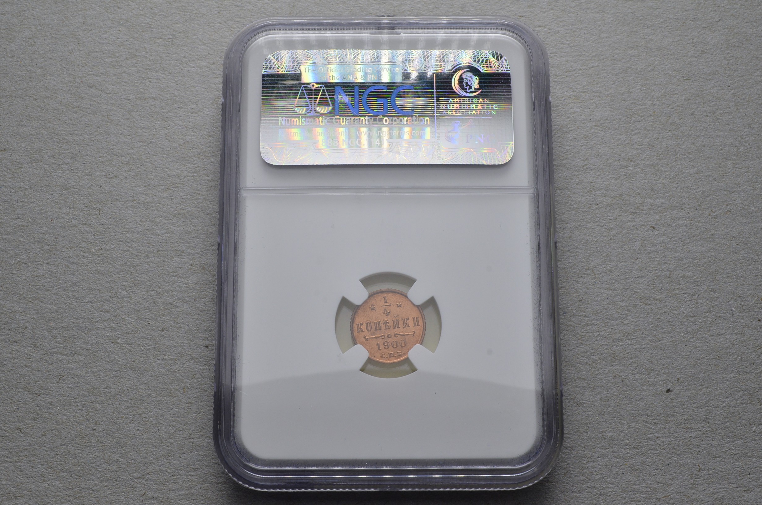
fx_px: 1014
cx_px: 381
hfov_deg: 41.2
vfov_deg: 28.0
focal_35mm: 48
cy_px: 252
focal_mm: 32
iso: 400
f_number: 14
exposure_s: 1/250
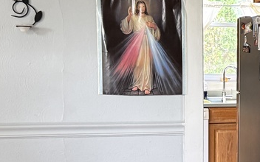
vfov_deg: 12.5
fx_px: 737
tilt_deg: -5.7
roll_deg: +0.0
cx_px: 299
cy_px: 140
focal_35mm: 104
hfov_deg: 19.1
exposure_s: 1/60
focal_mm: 6.76
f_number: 1.78
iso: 320
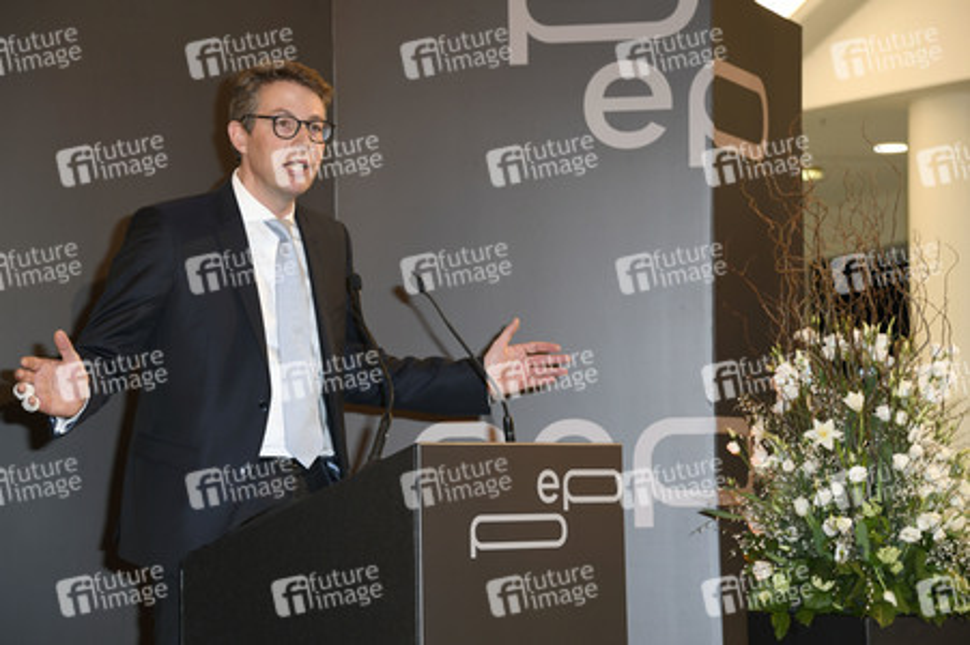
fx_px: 3015
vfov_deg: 12.2
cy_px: 322
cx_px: 485
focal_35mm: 112
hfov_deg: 18.3
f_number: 6.3
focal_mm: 112
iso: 800
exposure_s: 1/100
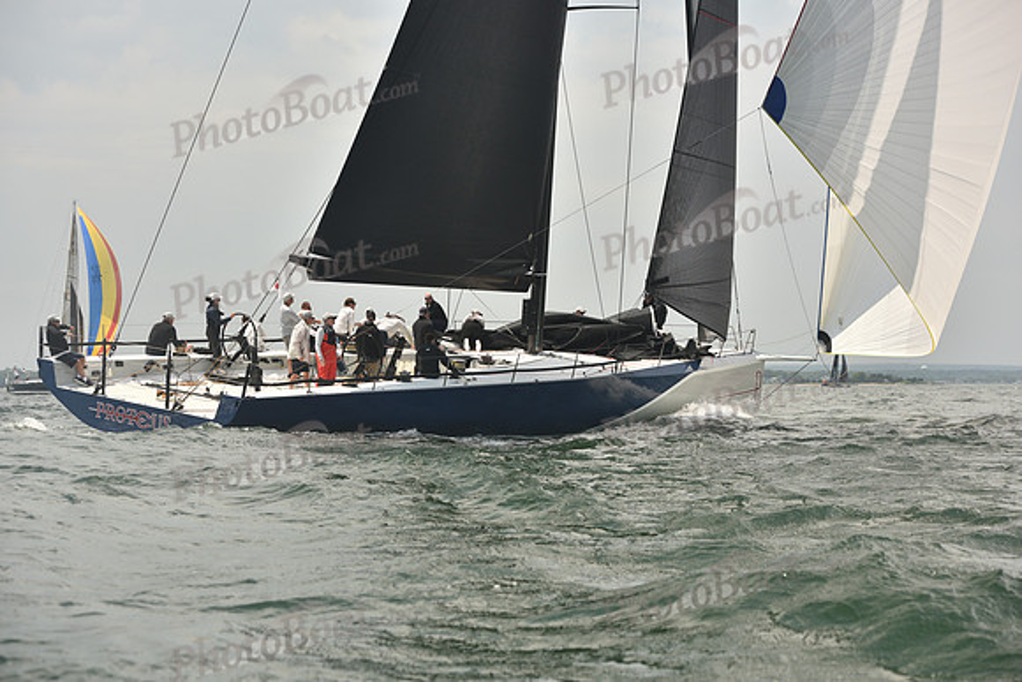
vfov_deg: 19.5
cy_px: 341
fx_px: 1988
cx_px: 511
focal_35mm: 70
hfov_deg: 28.8
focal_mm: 70
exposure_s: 1/640
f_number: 5.6
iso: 250
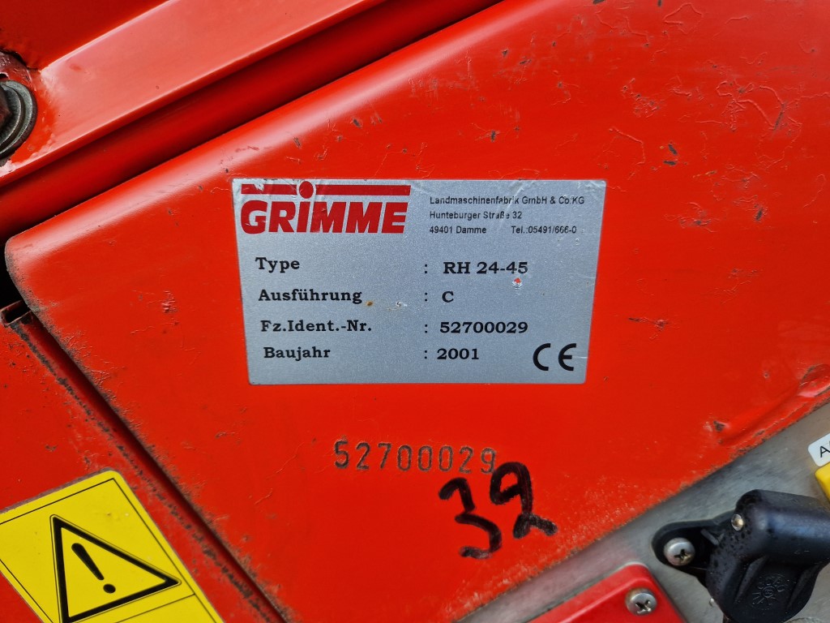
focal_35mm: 23
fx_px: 551
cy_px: 312
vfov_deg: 58.9
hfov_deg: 73.9
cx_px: 415
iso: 50
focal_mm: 5.4
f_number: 1.8
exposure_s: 1/337
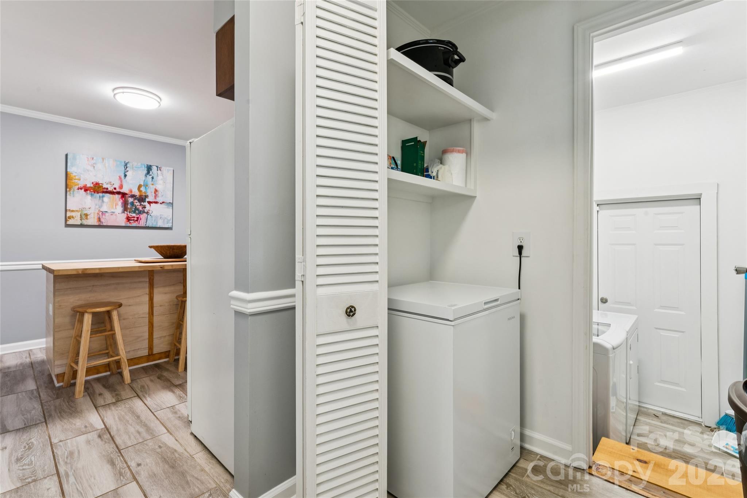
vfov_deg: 73.1
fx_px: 336
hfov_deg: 96.0
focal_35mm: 16
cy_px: 249
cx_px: 374
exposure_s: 1/1.67
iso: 200
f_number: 13
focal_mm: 16.2
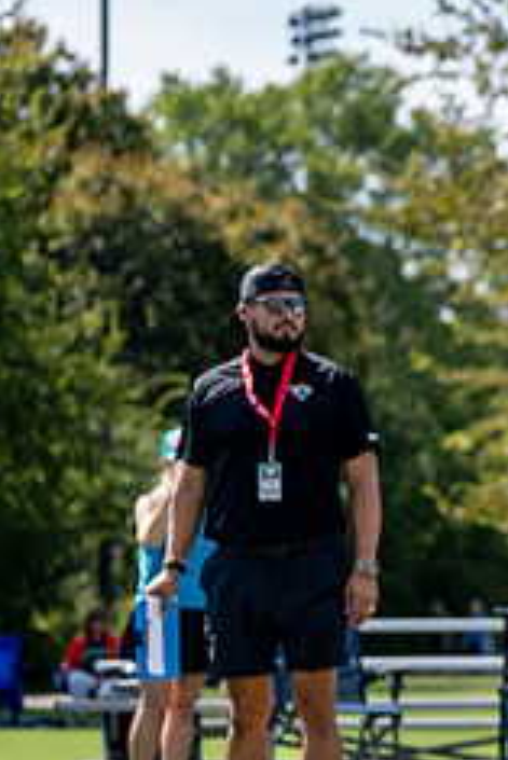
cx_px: 792
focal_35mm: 199
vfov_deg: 10.3
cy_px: 584
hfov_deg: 6.8
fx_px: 4206
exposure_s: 1/2500
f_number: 2.8
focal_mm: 70
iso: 200
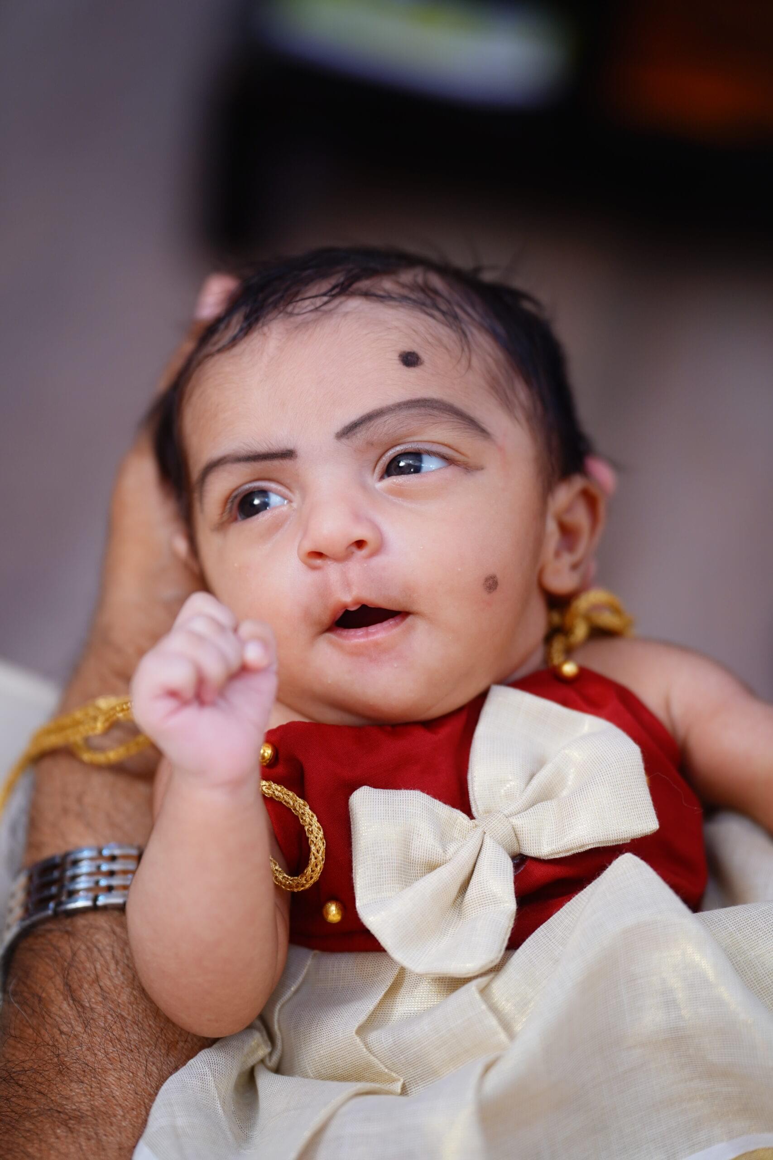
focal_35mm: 99
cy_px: 580
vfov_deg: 20.6
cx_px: 386
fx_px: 3188
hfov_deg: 13.8
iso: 320
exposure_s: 1/125
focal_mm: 99
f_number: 2.8
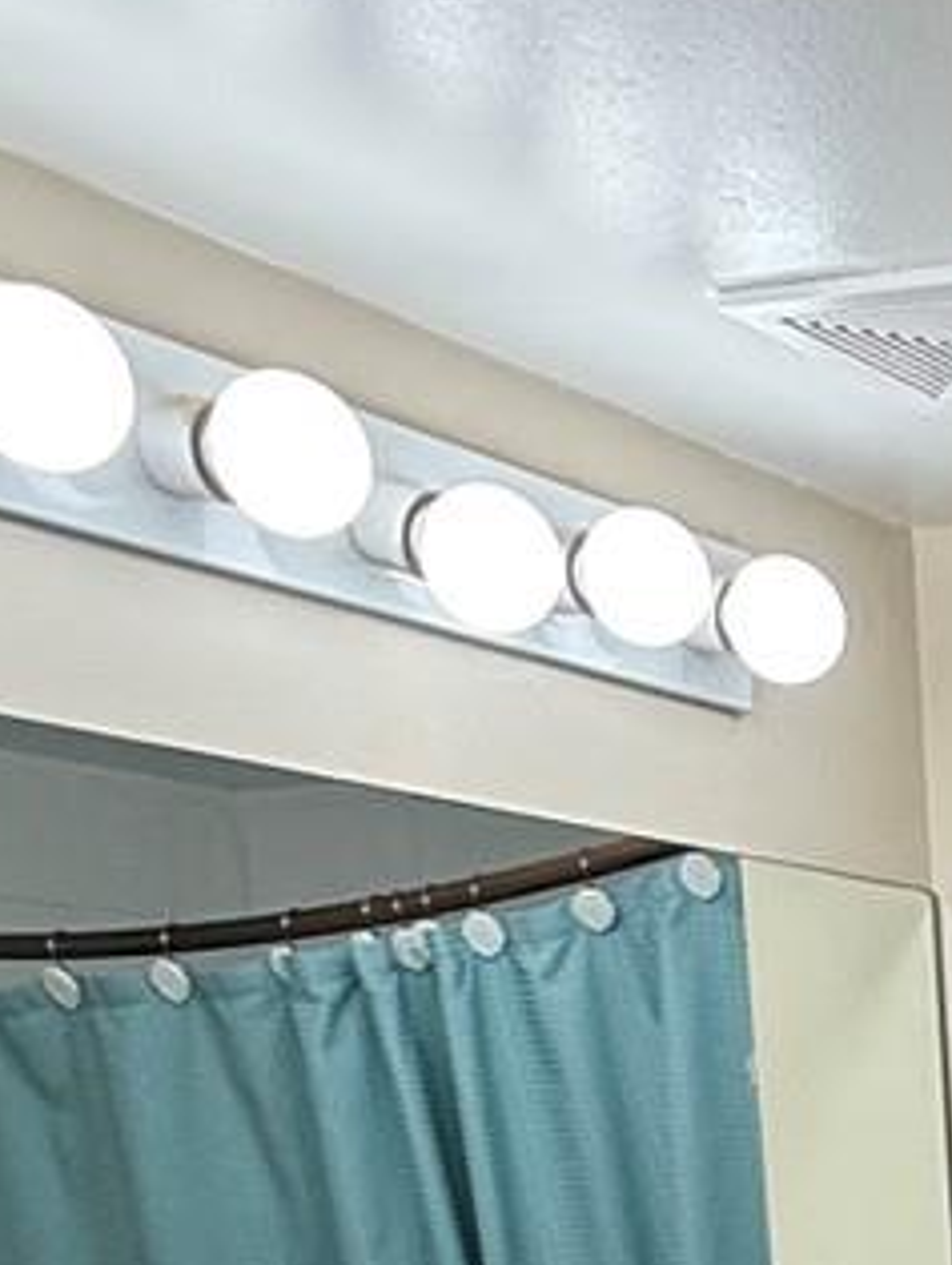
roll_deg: -0.3
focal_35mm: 71
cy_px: 1839
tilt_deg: -15.0
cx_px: 1587
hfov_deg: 17.7
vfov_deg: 22.8
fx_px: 2598
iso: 125
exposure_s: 1/120
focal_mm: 2.22
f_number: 2.2
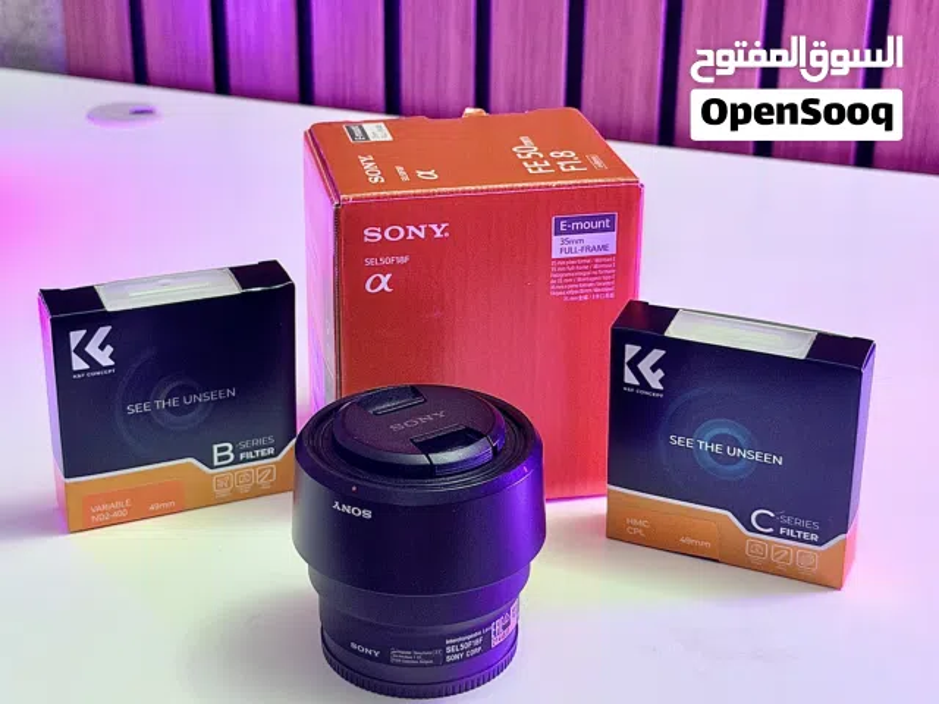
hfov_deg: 39.7
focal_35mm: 48
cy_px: 352
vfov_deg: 30.3
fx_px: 1302
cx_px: 470
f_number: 1.78
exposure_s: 1/43
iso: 250
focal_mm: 6.76
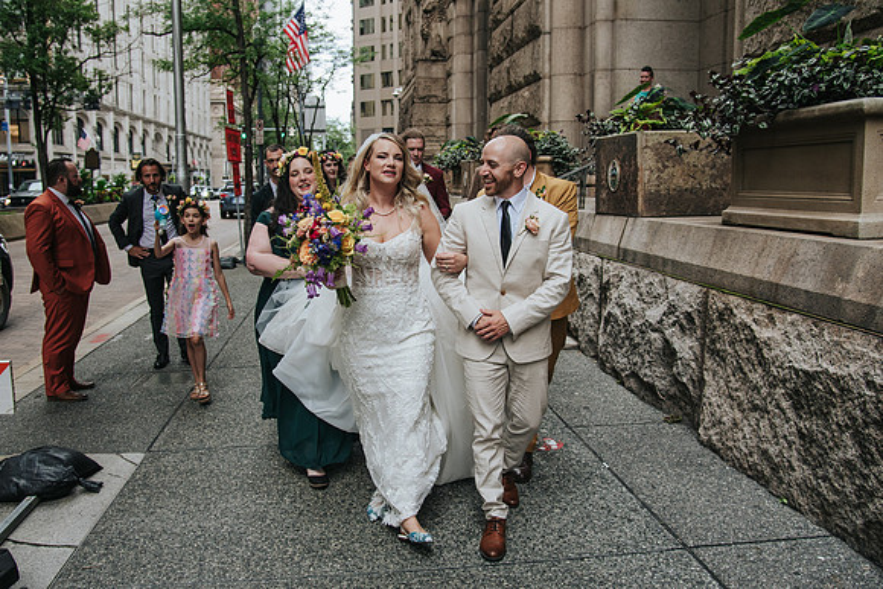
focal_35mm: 30
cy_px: 288
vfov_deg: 44.1
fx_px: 728
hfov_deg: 62.4
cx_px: 410
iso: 800
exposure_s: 1/500
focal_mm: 24
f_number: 4
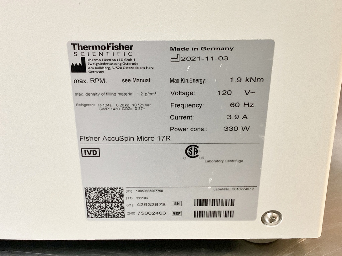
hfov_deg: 58.4
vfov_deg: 45.4
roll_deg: +1.2
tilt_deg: -31.3
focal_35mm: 31
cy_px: 128
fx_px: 306
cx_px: 171
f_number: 2.4
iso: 250
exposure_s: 1/60
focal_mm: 3.3
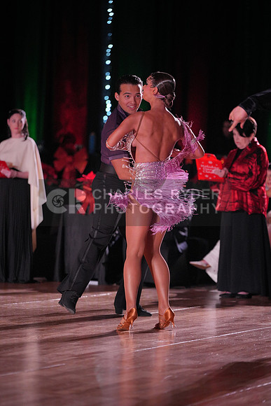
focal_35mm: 149
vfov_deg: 13.8
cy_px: 203
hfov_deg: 9.2
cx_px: 136
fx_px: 1681
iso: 2000
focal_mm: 149
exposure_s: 1/800
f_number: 2.8
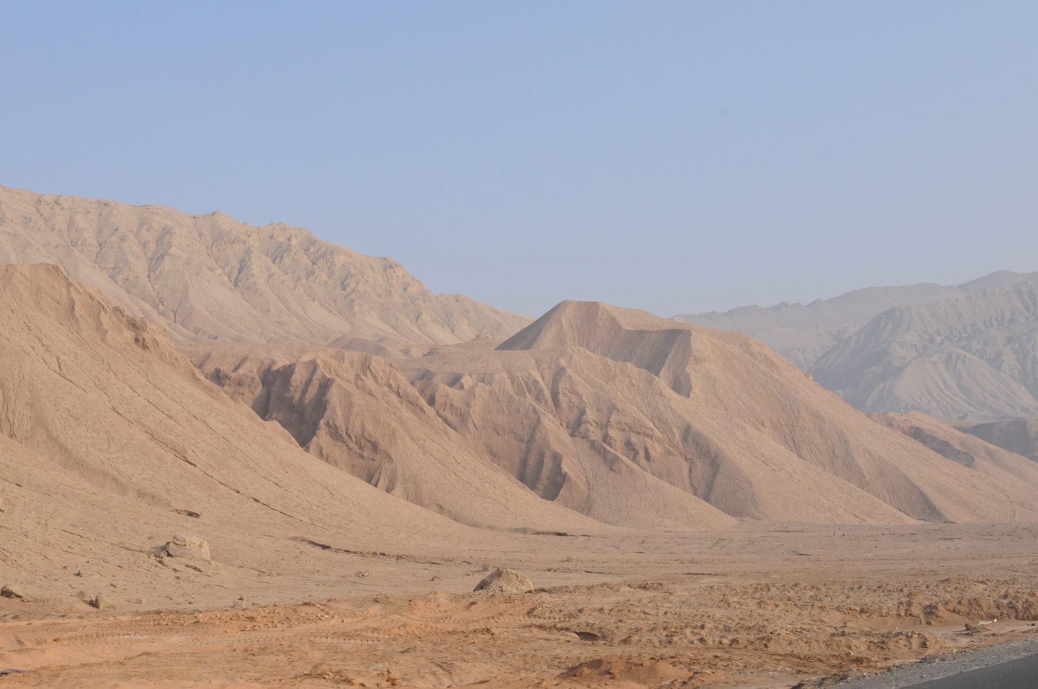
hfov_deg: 41.2
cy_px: 344
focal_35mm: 48
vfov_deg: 28.0
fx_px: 1382
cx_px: 519
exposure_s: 1/640
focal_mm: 32
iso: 1000
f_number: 13
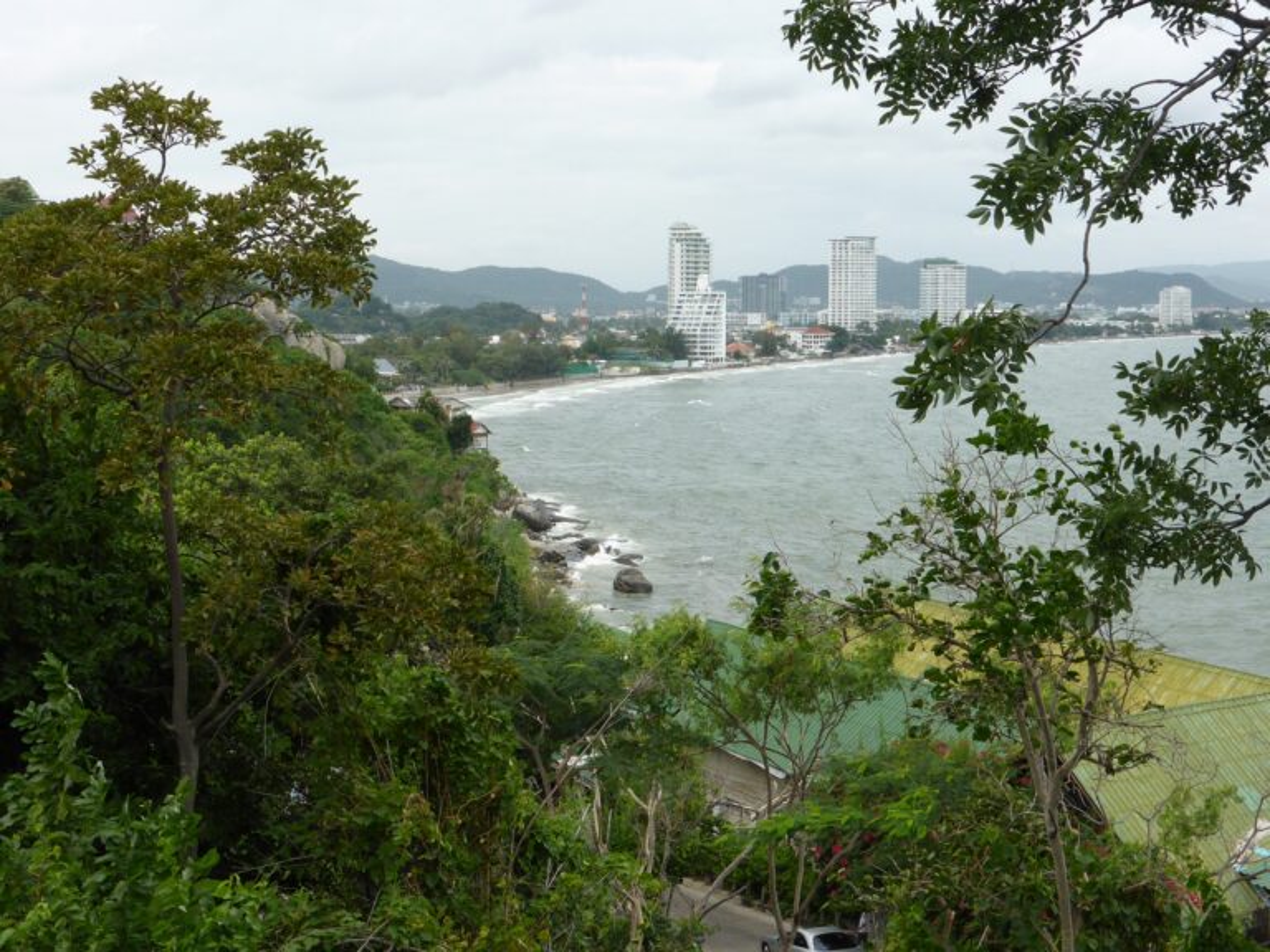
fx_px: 1724
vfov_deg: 30.9
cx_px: 635
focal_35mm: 47
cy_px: 476
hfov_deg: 40.4
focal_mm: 8.5
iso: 100
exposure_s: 1/200
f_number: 6.3
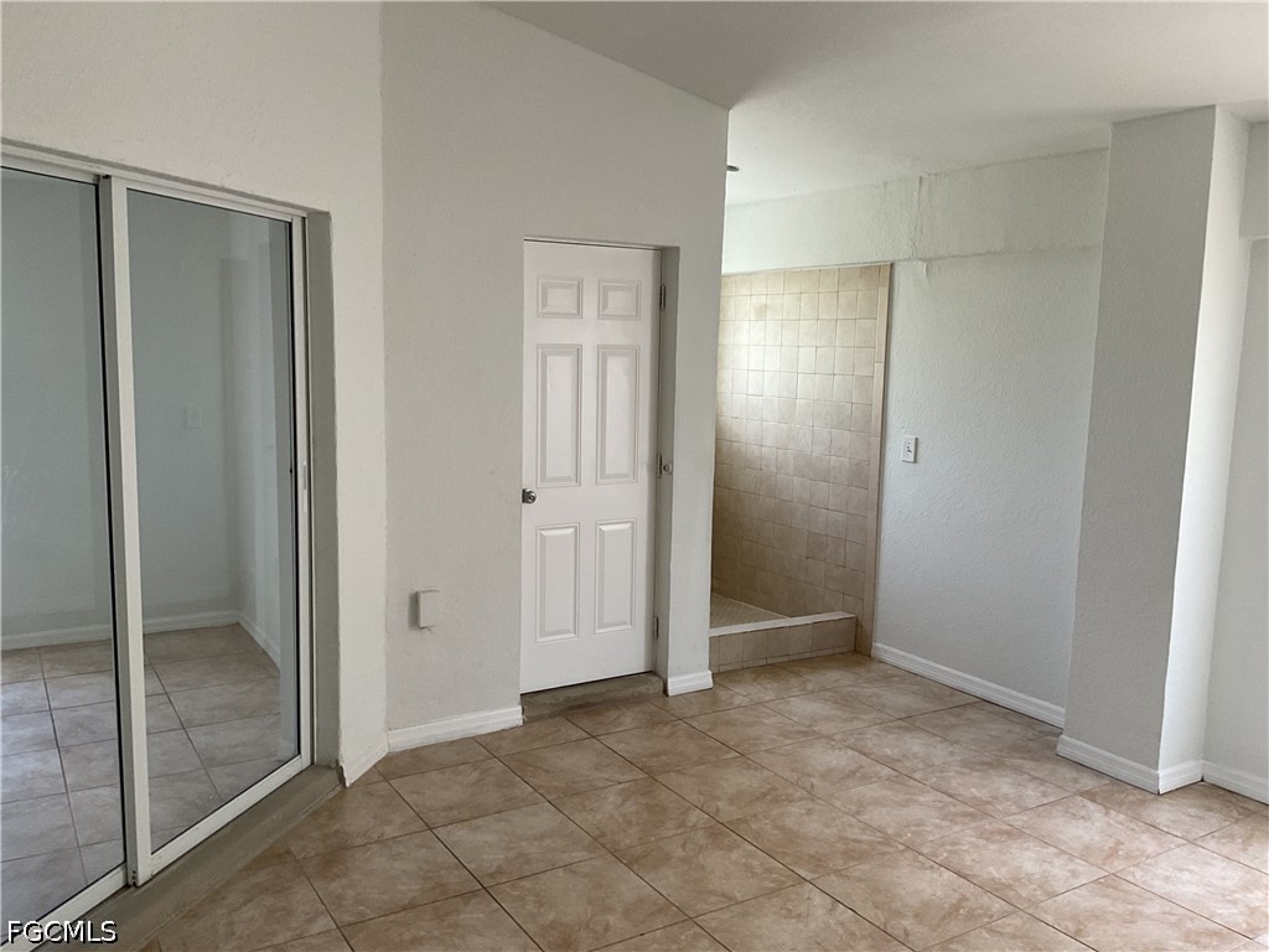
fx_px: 1063
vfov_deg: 48.2
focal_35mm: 29
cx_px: 634
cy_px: 476
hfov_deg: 61.7
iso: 80
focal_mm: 3
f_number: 1.8
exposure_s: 1/60
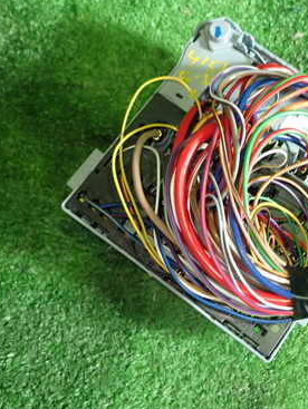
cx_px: 229
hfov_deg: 29.3
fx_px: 580
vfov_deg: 38.8
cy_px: 184
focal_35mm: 49
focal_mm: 5.4
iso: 200
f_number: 2.3
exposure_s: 1/30
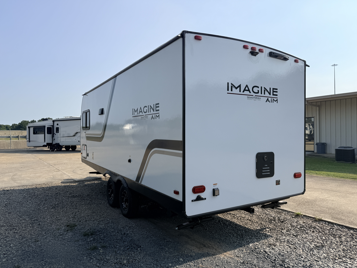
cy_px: 134
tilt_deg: +1.0
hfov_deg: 71.6
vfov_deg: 56.8
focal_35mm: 24
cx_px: 178
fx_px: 248
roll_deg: +0.0
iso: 80
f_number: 1.78
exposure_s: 1/6173
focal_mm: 6.76
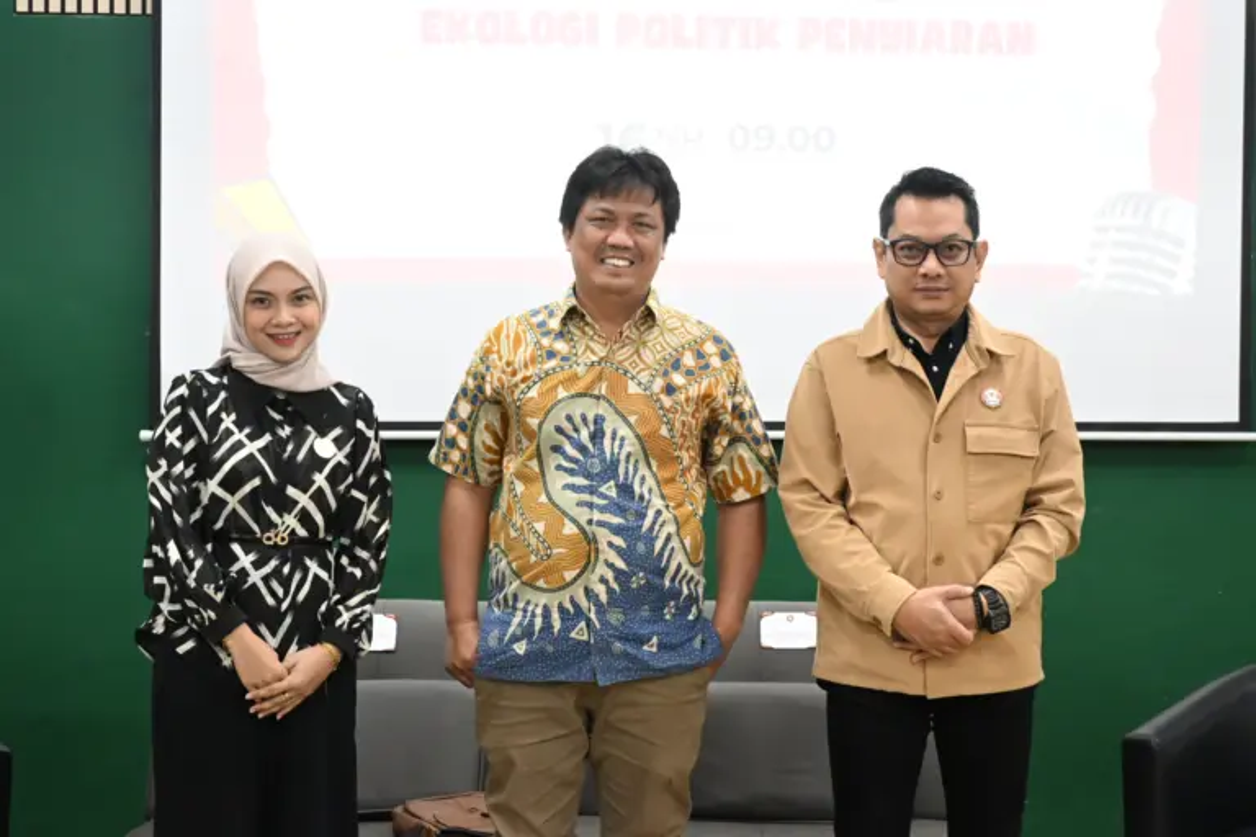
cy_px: 418
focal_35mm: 63
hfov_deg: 31.9
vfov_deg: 21.6
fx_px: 2198
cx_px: 628
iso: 4000
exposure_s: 1/60
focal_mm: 42
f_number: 6.3
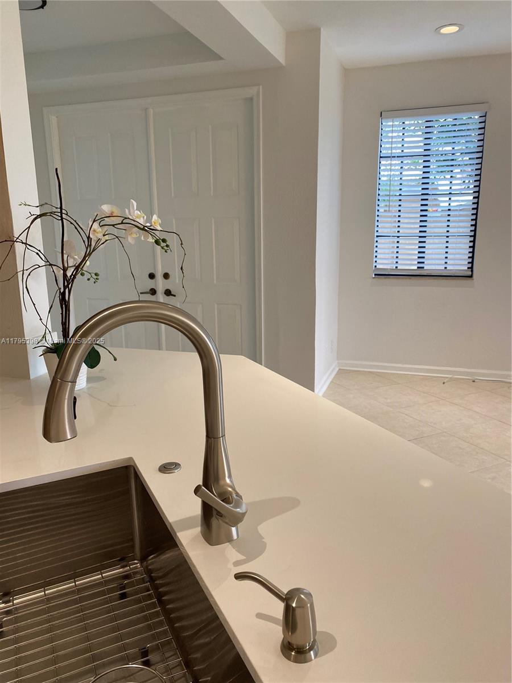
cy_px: 342
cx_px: 256
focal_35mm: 26
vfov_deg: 67.3
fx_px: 513
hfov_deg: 53.1
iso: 100
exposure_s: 1/120
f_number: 1.8
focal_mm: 4.25
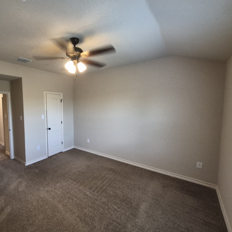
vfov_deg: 87.4
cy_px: 114
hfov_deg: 85.0
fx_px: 121
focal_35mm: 16
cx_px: 82
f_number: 2.2
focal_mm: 1.74
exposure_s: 1/60
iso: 250
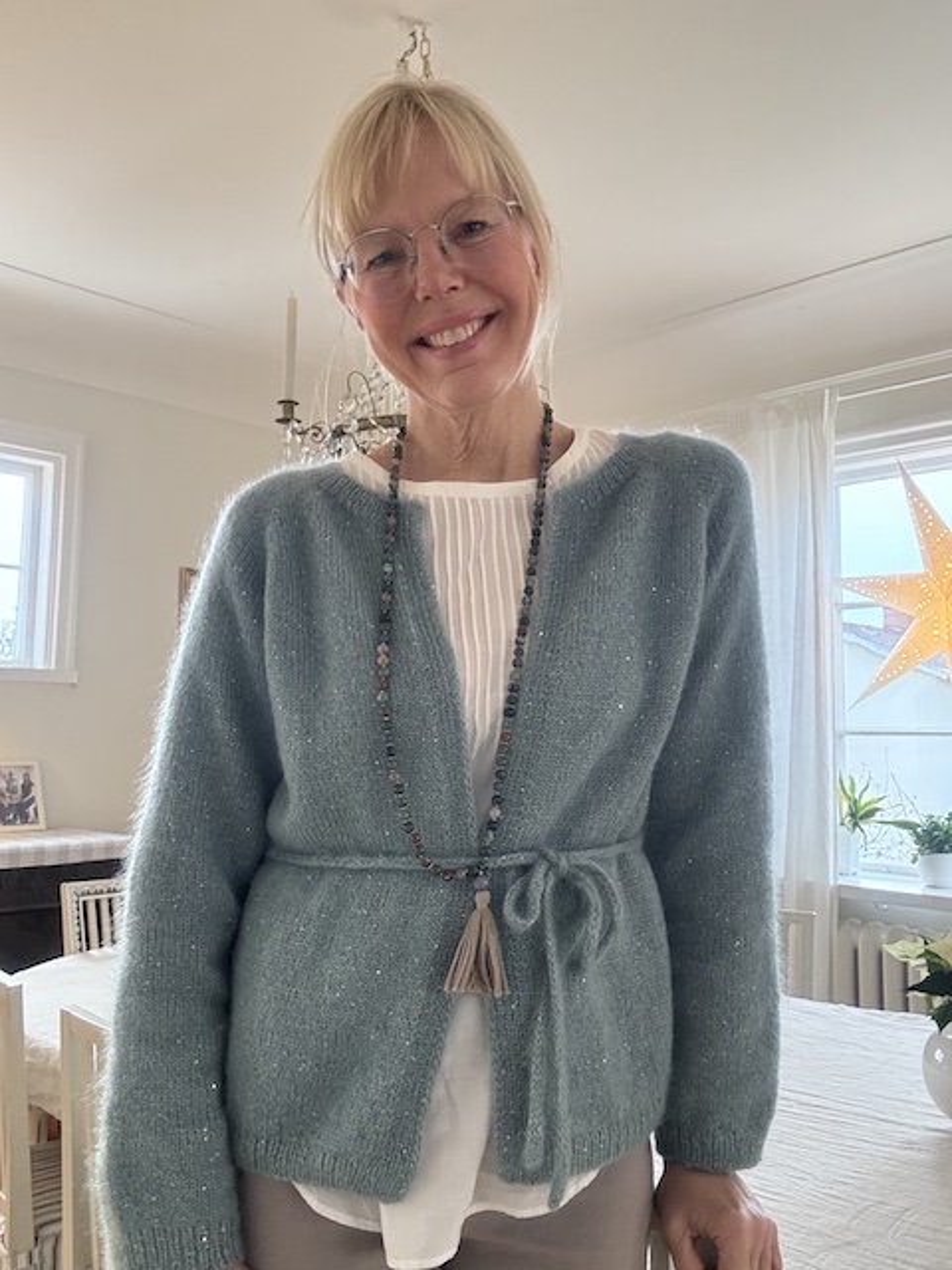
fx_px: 1100
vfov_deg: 60.0
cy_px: 635
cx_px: 476
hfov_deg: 46.8
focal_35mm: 30
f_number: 1.9
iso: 250
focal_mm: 2.69
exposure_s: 1/50
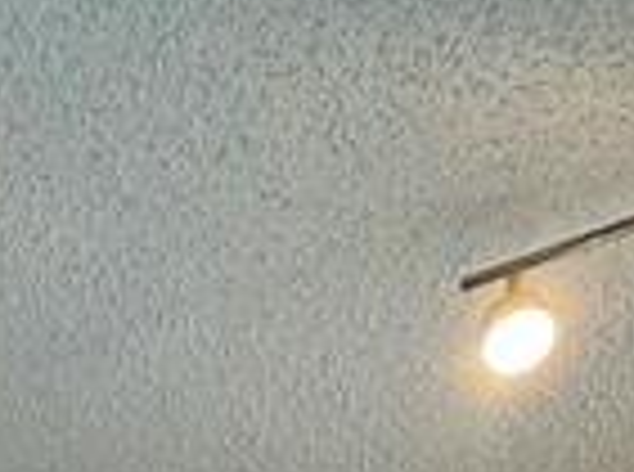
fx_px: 1863
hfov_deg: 16.8
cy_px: 1434
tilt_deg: -8.4
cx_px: -423
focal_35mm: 102
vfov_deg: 10.3
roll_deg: +0.0
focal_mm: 2.22
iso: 160
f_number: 2.2
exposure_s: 1/120
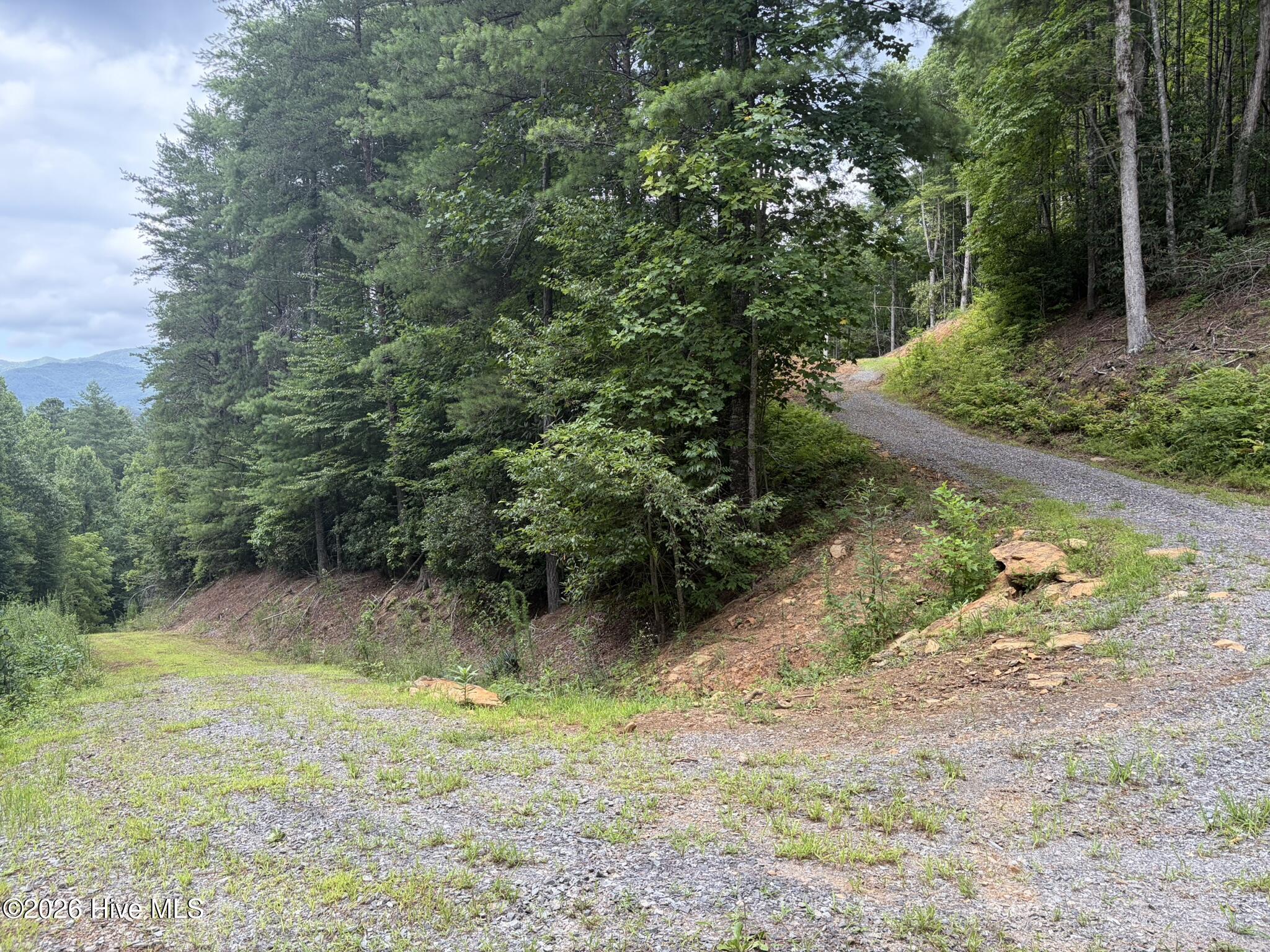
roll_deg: -1.3
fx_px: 954
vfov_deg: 53.1
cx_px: 635
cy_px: 476
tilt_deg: -0.2
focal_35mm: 26
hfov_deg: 67.3
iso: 64
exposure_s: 1/456
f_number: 1.6
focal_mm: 5.96
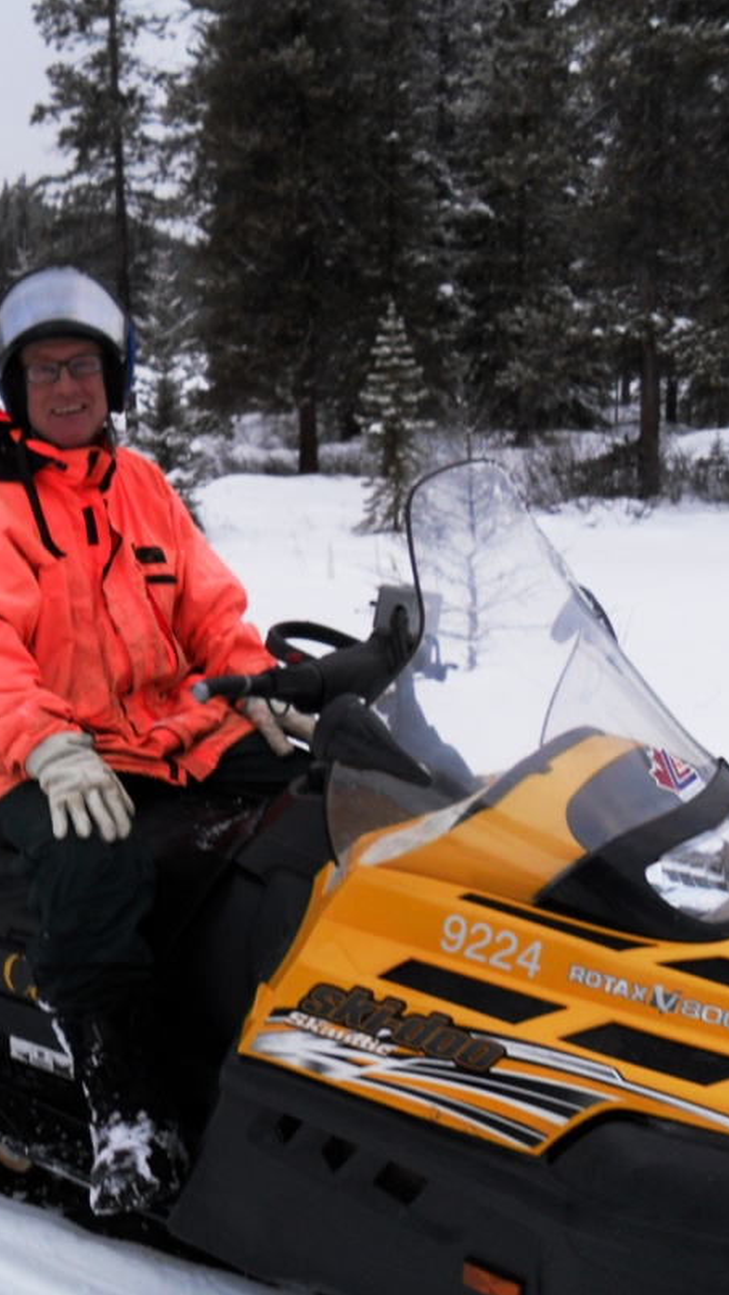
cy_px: 647
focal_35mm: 51
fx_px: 1752
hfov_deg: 22.3
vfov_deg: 40.6
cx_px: -60
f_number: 3
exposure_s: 1/45
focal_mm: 6.3
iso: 80
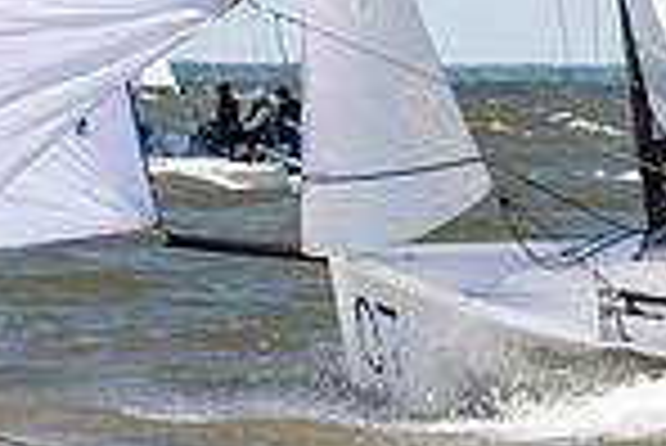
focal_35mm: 458
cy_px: -146
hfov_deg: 4.5
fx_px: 8481
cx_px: 612
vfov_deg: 3.0
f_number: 5
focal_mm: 112
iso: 320
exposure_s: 1/2500
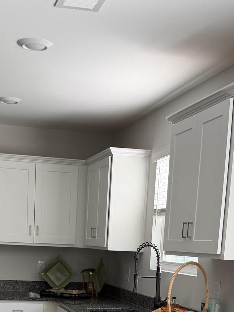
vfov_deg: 28.2
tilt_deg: -8.2
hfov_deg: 22.8
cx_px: 72
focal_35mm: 64
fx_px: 577
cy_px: 323
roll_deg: -2.5
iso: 50
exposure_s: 1/121
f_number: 1.78
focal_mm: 6.76
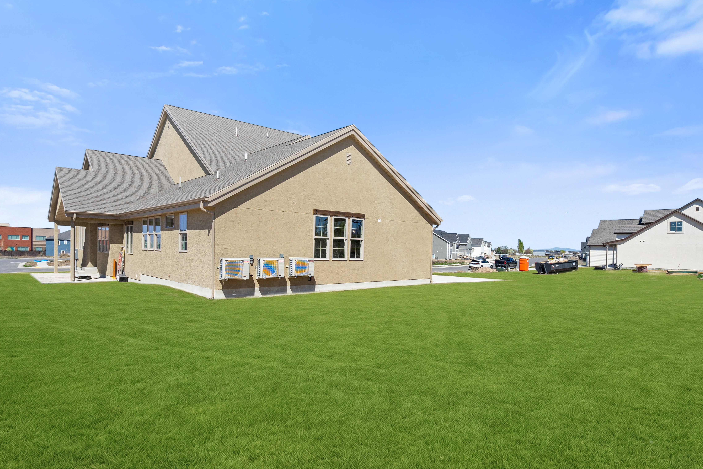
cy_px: 257
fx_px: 410
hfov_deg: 81.2
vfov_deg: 59.4
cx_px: 364
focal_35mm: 21
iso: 400
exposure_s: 1/160
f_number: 9
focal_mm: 16
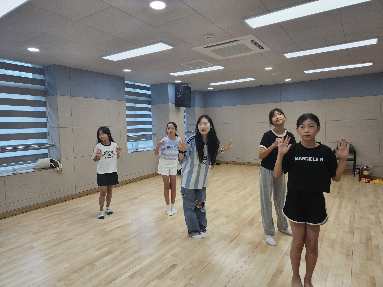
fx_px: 254
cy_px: 144
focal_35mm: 23
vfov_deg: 58.9
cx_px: 192
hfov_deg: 73.9
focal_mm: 5.4
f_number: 1.8
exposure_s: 1/120
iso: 64
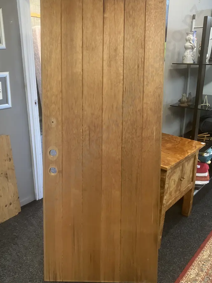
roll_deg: -0.8
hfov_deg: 44.2
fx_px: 261
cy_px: 136
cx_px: 102
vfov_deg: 56.8
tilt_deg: -16.5
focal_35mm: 32
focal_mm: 3.99
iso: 250
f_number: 1.8
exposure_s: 1/50
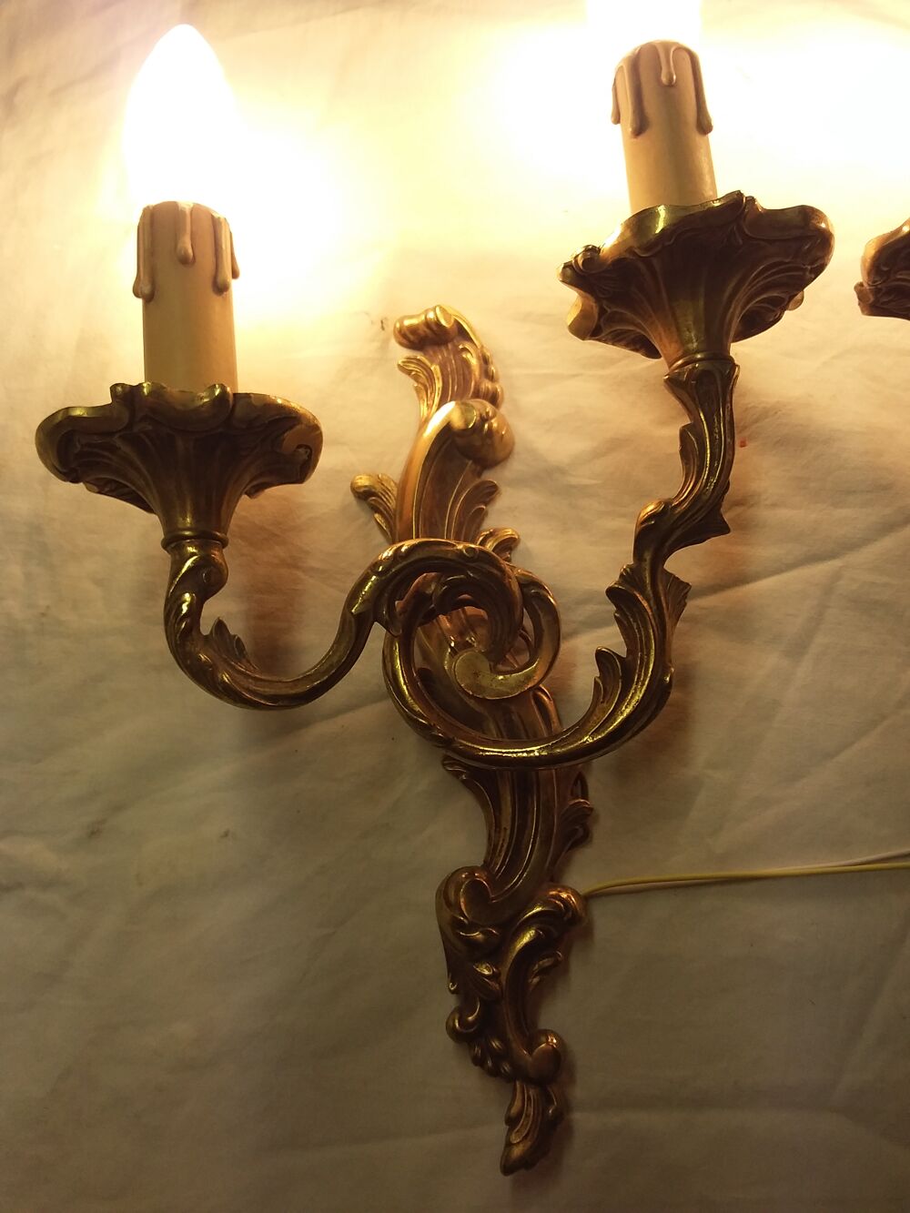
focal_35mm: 27
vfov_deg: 65.3
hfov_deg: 51.4
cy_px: 606
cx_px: 455
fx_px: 946
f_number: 1.9
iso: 40
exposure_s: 1/120
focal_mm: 2.91
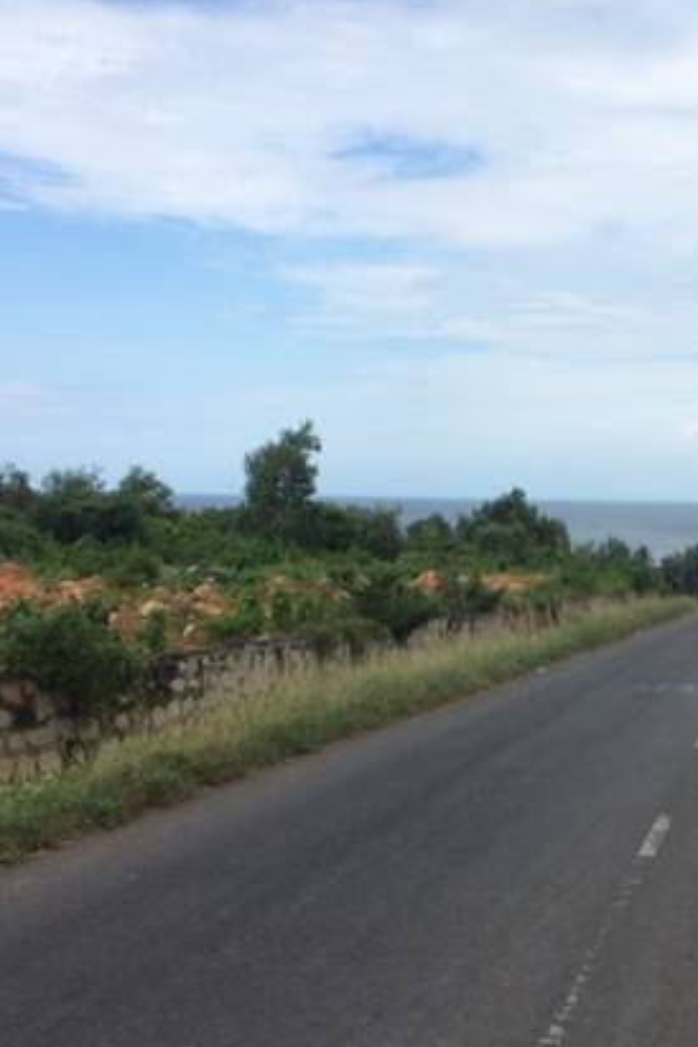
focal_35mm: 44
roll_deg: +0.8
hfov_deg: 29.5
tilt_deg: -4.2
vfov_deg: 44.5
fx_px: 1280
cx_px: 601
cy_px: 560
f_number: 2.2
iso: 32
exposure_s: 1/2053
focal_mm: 4.15
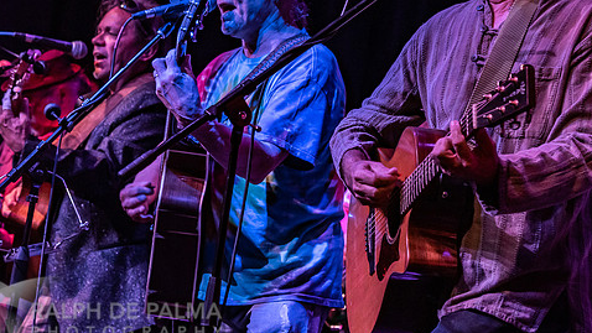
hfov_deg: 11.9
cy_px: 49
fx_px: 2842
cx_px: 237
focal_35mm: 181
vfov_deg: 6.7
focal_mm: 100
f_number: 5.6
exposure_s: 1/160
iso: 1600
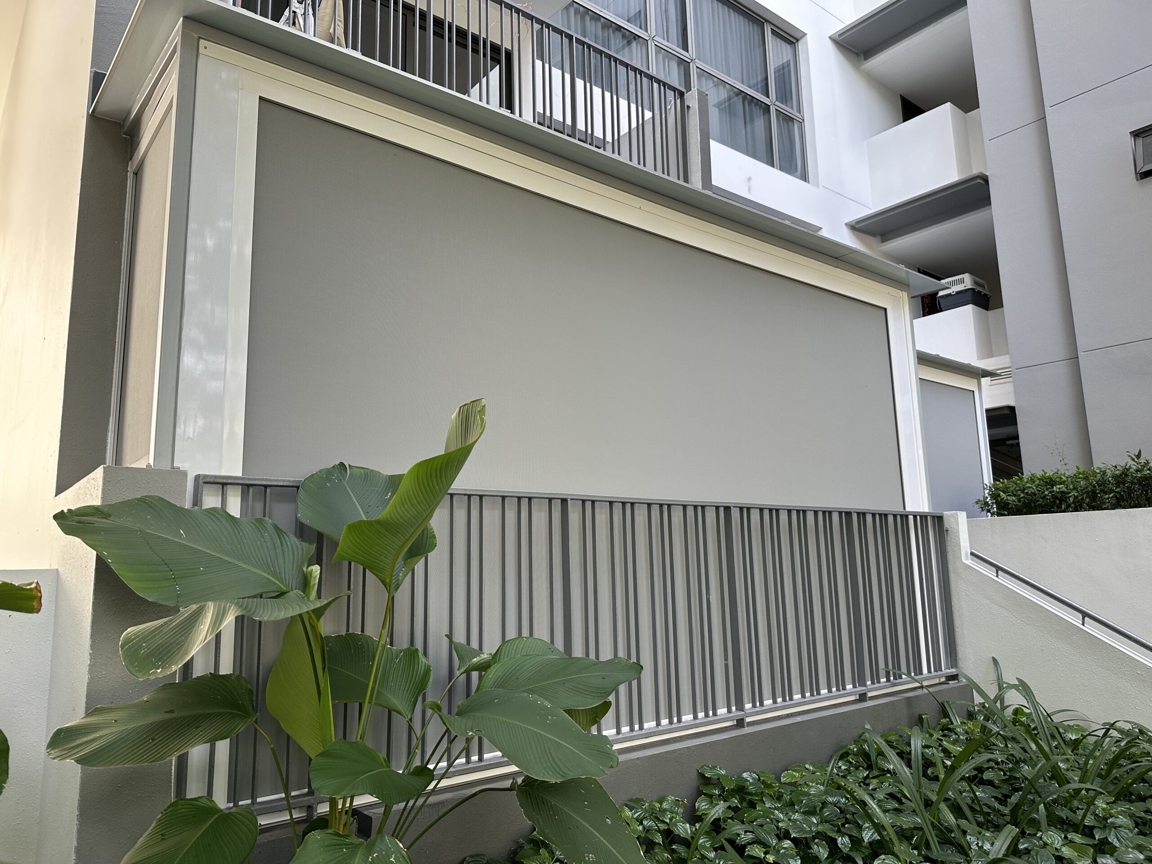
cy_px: 432
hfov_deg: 71.6
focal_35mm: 24
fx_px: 799
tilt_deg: +9.9
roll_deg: +1.6
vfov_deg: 56.8
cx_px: 576
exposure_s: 1/121
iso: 80
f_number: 1.78
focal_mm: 6.86
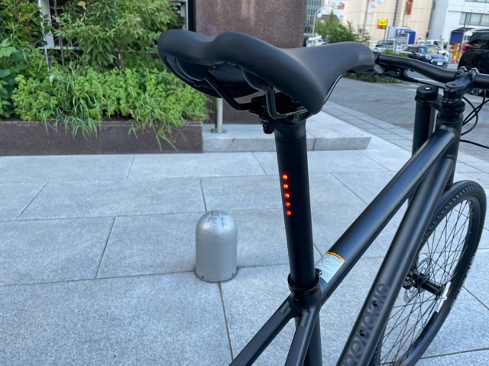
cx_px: 244
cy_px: 183
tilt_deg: -20.4
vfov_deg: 53.1
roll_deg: -2.7
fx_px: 367
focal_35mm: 26
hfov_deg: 67.3
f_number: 1.6
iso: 64
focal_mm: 4.2
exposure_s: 1/121
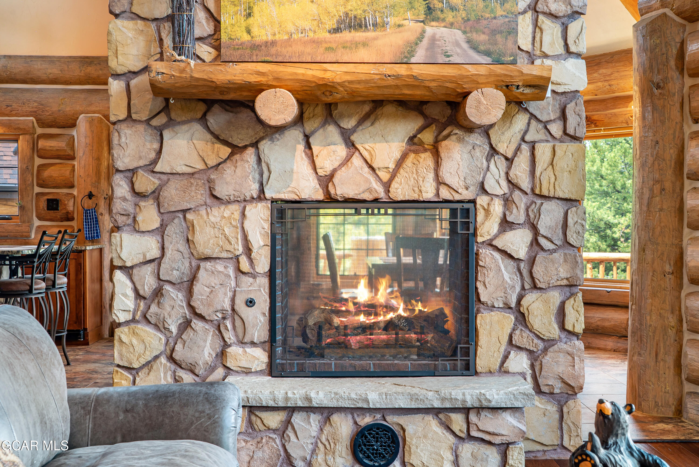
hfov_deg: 41.9
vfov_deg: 28.7
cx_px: 350
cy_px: 234
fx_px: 913
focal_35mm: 47
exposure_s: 1/1.25
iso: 100
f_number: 10
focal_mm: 47
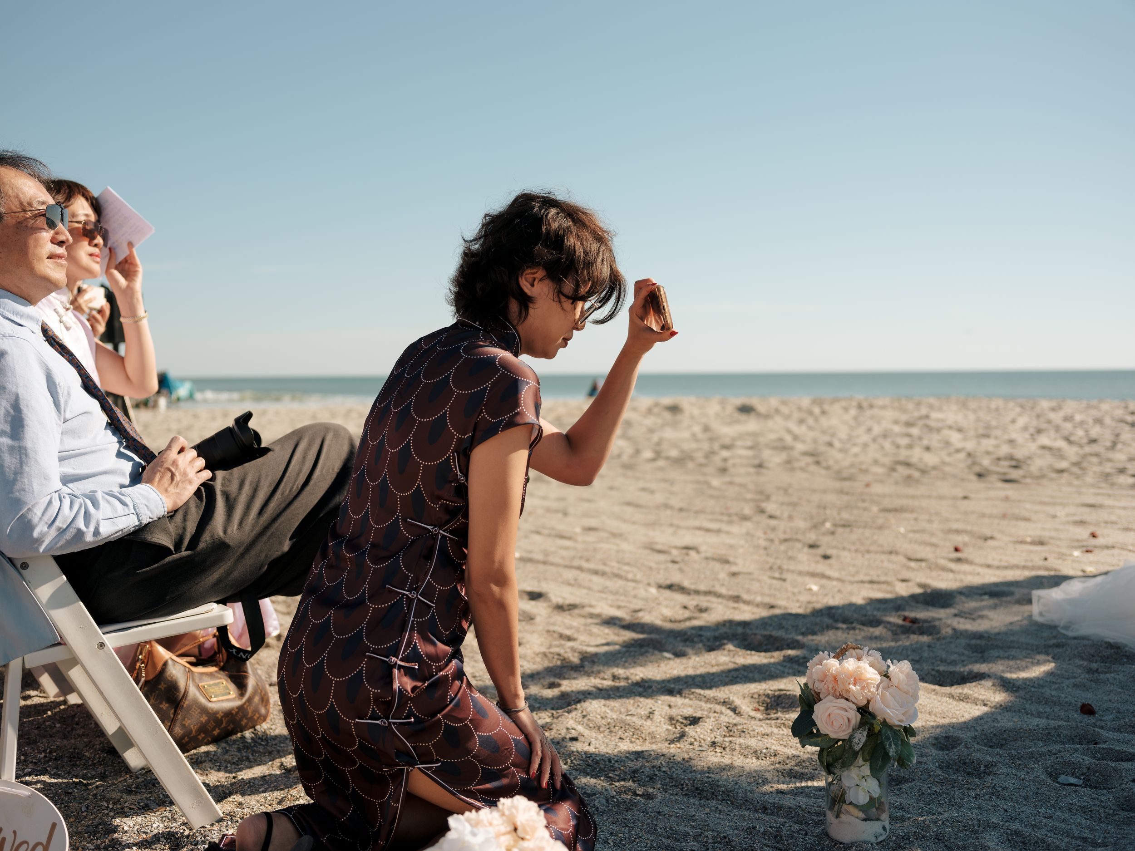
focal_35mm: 40
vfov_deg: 36.0
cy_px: 426
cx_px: 568
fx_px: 1312
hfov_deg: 46.8
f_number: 3.5
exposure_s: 1/1600
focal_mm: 50
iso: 160
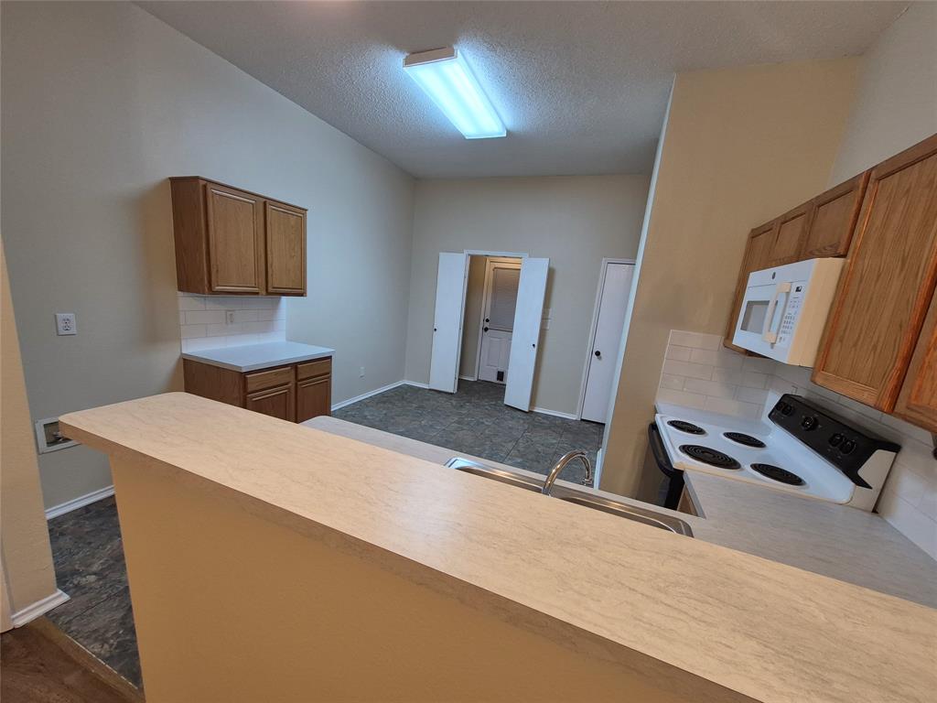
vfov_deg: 89.9
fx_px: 352
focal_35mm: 13
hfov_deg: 106.2
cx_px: 468
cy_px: 352
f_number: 2.2
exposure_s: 1/60
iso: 100
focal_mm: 1.74
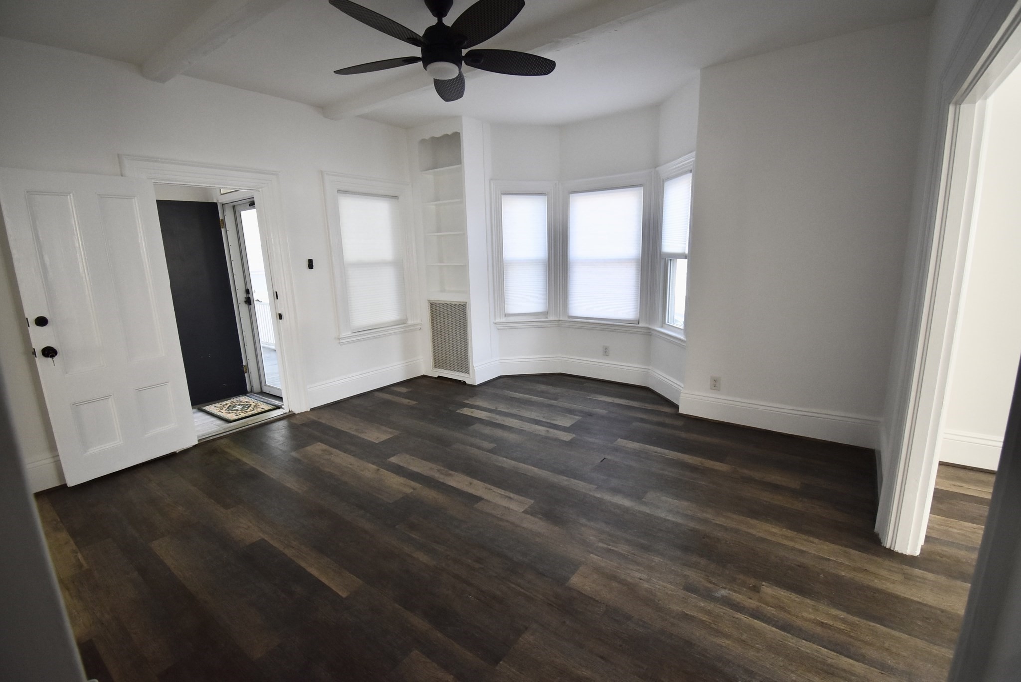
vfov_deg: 77.4
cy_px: 341
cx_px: 510
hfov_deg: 100.3
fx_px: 426
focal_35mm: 15
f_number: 4.5
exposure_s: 1/125
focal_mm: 10
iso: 800
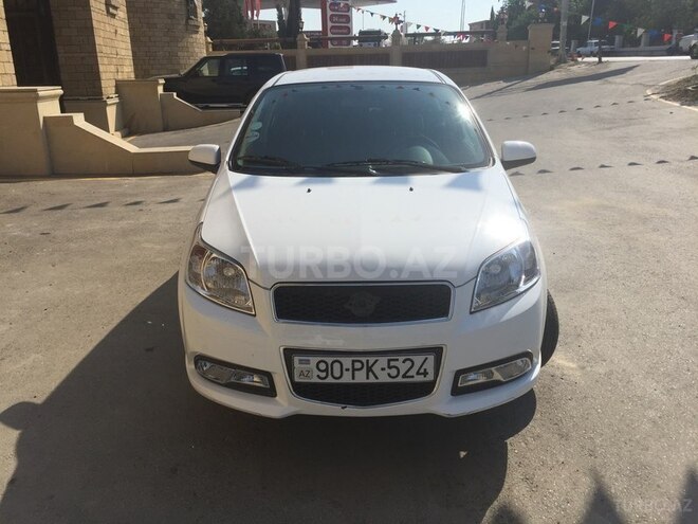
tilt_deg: -16.7
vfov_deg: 48.2
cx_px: 349
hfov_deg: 61.7
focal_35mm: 29
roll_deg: +0.8
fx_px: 585
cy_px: 262
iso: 32
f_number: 2.2
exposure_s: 1/3968
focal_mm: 4.15
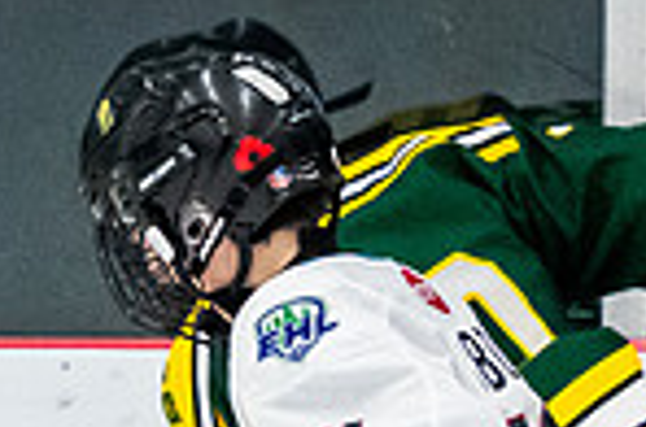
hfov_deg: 1.6
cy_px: 775
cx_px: 494
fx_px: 23313
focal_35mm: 1302
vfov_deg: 1.1
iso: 4000
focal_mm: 150
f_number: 2.8
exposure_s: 1/800
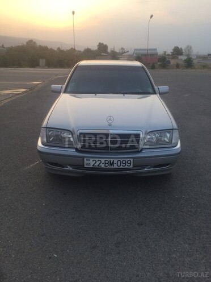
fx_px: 236
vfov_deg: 61.7
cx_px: 106
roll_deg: -2.1
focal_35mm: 29
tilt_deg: -19.4
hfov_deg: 48.2
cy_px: 141
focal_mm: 4.15
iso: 32
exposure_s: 1/153
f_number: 2.2
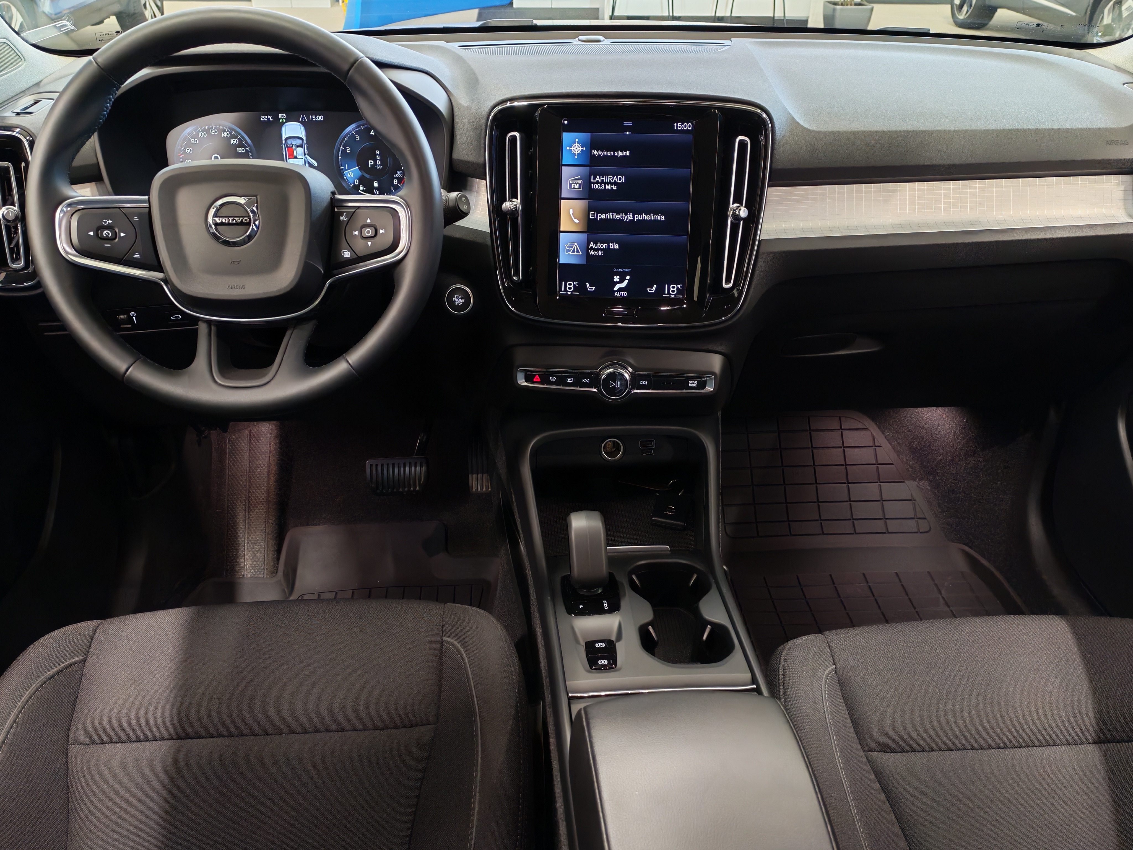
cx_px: 566
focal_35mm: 30
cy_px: 425
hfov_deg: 60.0
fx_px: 982
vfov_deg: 46.8
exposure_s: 1/50
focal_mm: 6.12
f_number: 1.9
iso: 800
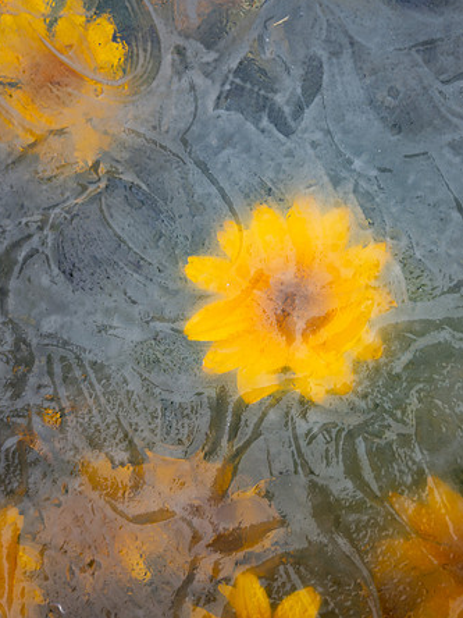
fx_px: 1034
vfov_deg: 33.2
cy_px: 321
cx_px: 304
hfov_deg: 25.1
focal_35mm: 58
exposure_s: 1/200
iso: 160
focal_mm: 37
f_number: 4
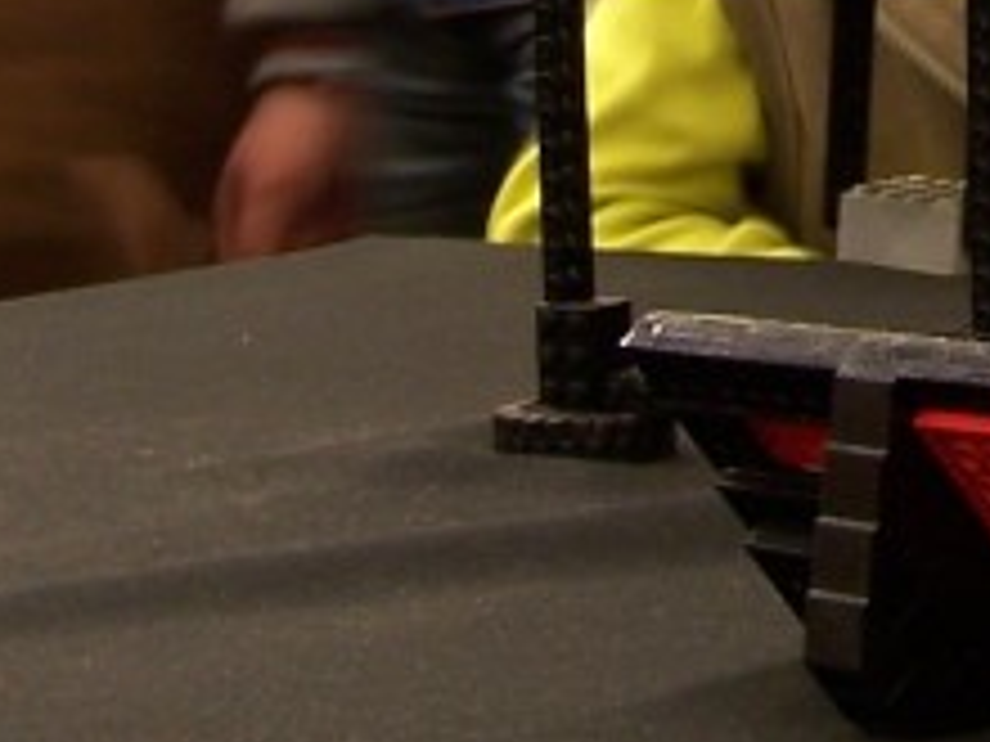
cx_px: 1413
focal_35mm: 177
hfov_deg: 10.8
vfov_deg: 8.1
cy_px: -553
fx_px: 5062
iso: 80
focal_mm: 6.3
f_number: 2.8
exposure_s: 1/2
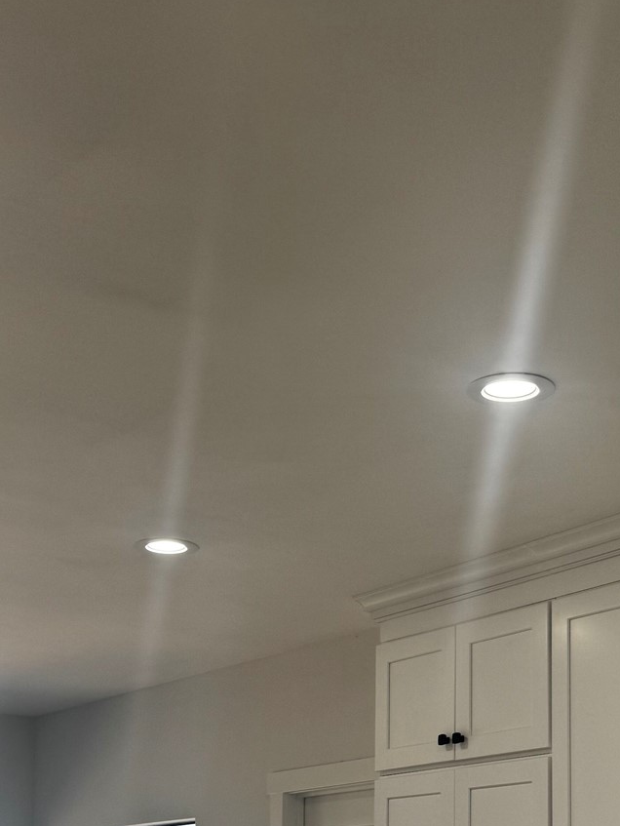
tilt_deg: +6.5
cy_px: 800
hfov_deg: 25.1
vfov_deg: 31.1
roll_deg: +0.0
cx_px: 421
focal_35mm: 58
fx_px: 1384
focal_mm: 6.76
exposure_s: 1/257
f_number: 1.78
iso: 80
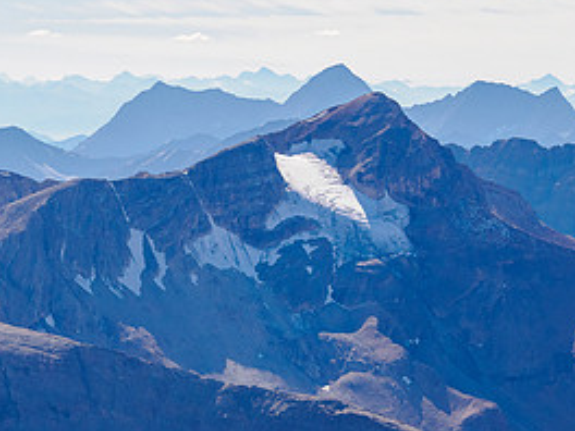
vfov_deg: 6.4
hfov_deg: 8.5
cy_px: 301
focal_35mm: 233
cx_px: 83
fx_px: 3870
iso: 200
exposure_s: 1/200
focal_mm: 53
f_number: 8
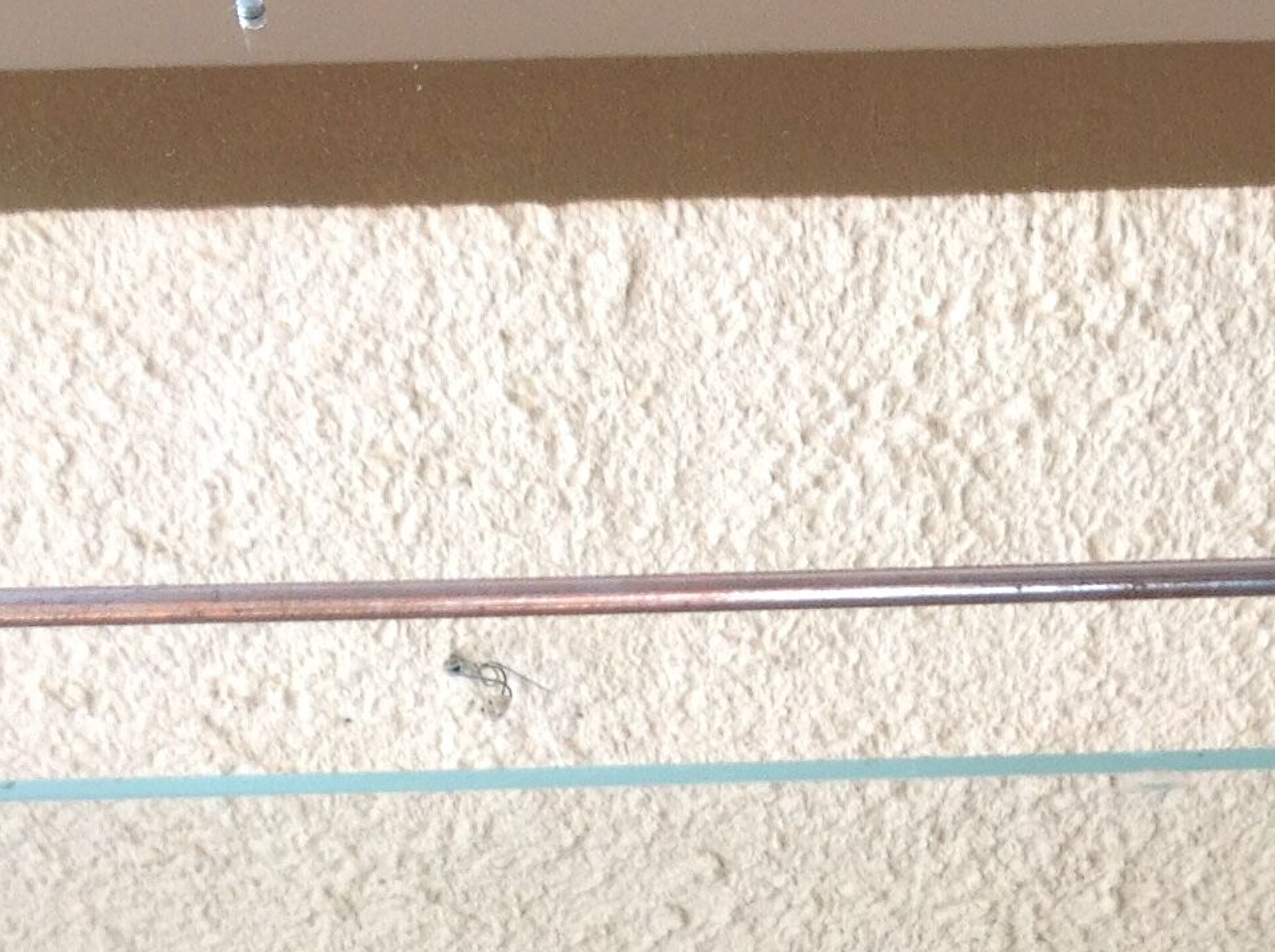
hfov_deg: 20.5
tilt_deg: -52.4
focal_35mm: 95
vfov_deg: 15.2
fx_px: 3493
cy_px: 1007
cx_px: 992
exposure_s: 1/120
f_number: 2.4
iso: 64
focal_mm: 4.28
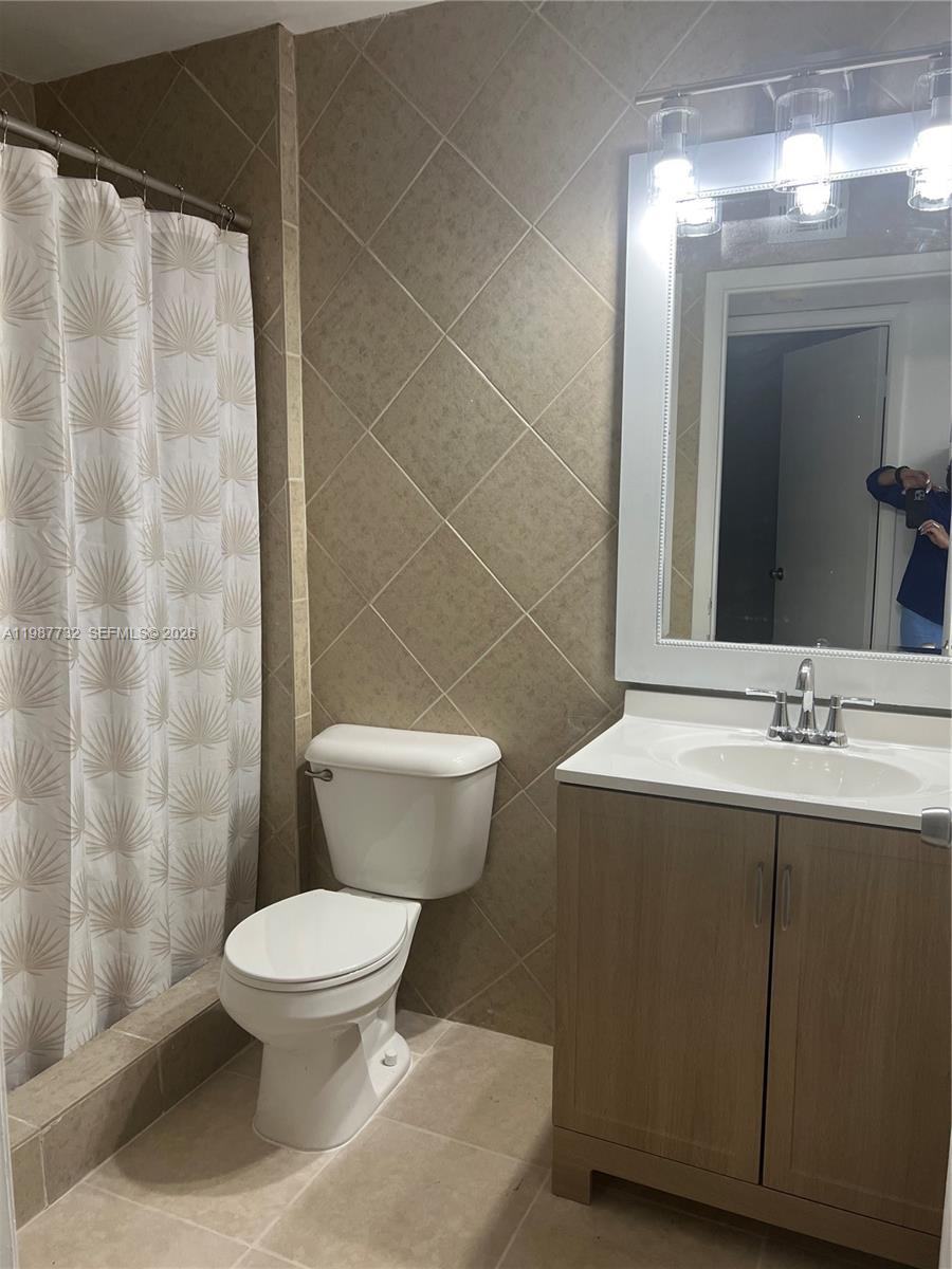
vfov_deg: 67.3
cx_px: 476
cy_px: 634
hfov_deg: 53.1
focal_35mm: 26
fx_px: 953
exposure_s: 1/120
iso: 125
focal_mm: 5.7
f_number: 1.5
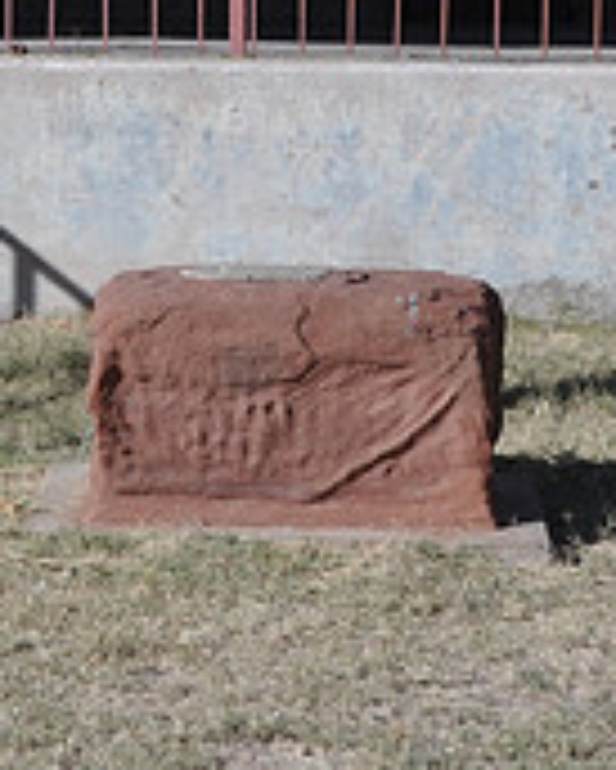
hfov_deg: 12.4
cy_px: 263
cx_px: 189
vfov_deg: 15.5
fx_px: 2823
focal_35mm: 124
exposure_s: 1/125
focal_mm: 26
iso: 200
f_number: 11
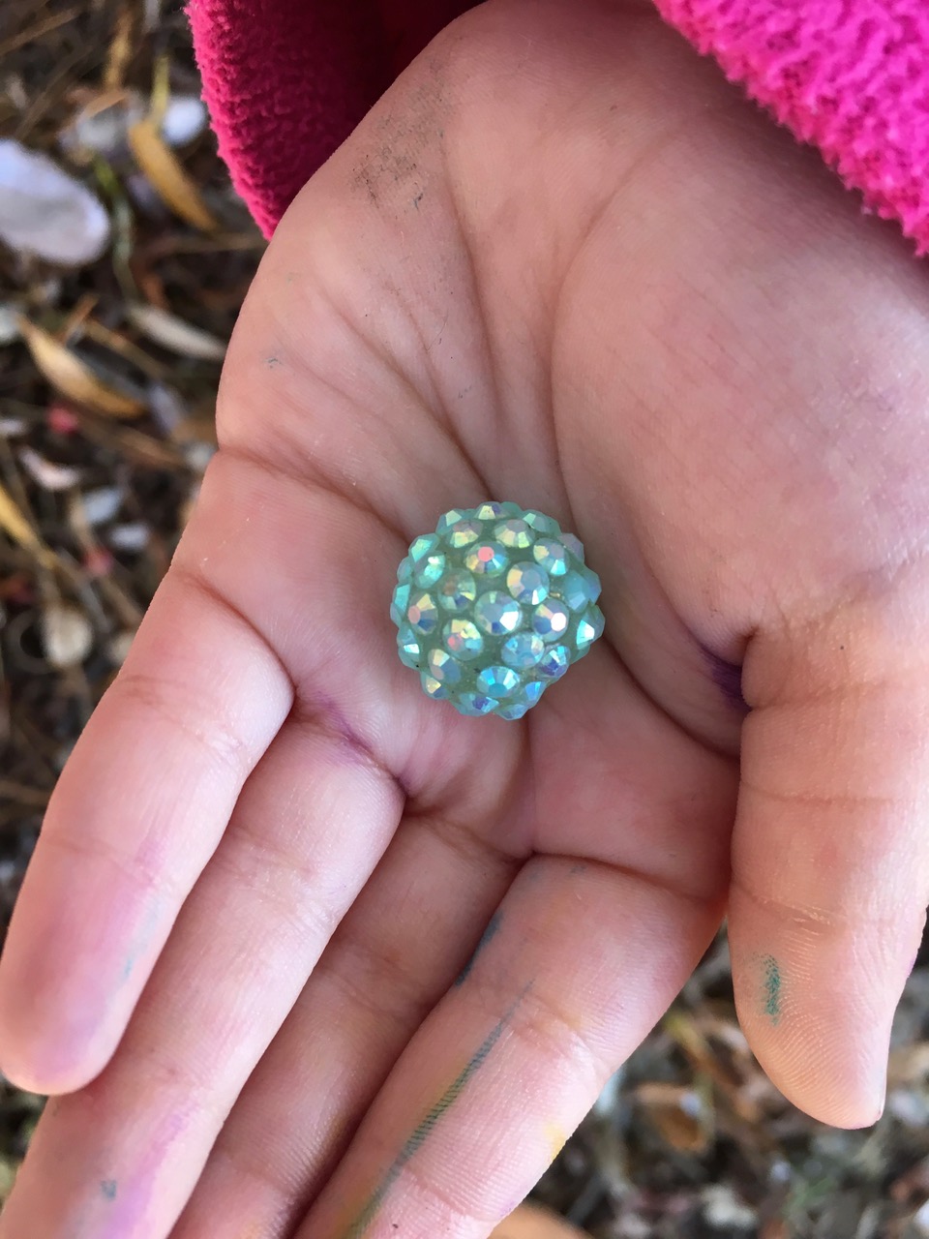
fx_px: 1038
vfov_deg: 61.7
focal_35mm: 29
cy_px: 620
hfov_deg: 48.2
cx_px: 464
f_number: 2.2
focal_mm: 4.15
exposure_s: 1/30
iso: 32
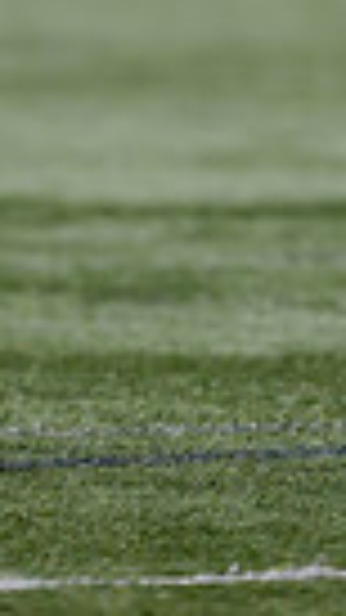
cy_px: -357
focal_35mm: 2290
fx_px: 37374
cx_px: -33
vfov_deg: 0.9
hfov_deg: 0.5
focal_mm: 400
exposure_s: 1/1600
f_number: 3.5
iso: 640
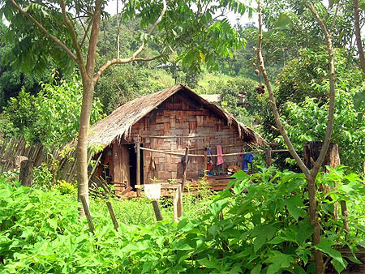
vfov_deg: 20.5
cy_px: 137
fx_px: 760
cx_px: 182
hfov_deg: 27.0
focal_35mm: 72
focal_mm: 14.9
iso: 64
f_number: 6.3
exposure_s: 1/73.5
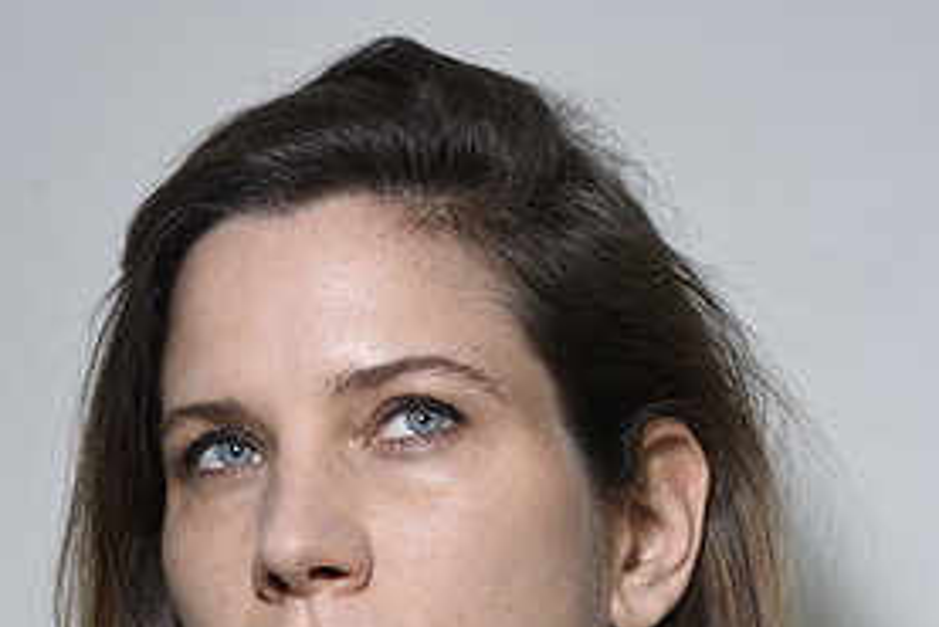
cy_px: 700
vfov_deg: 7.1
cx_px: 471
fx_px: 5030
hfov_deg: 10.7
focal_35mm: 193
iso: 200
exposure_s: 1/125
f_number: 7.1
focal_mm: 85
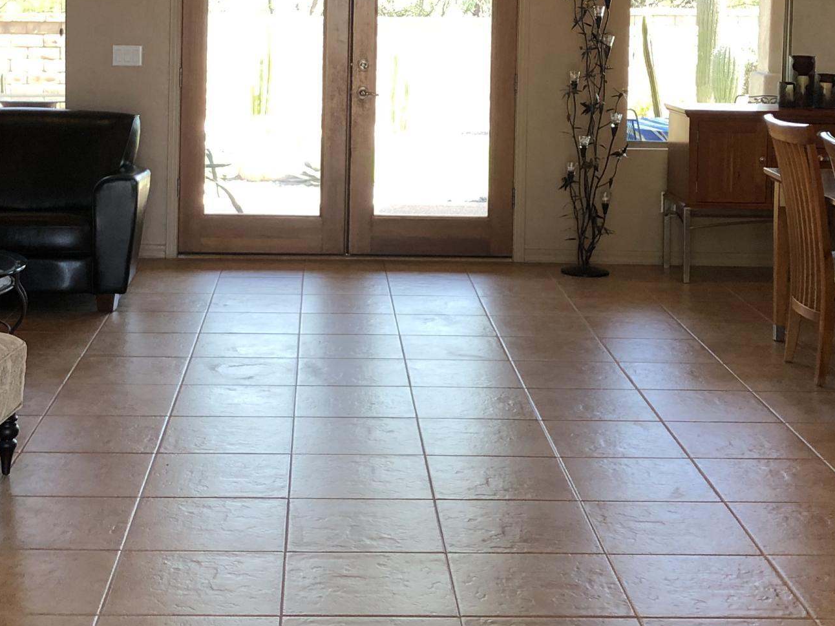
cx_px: 387
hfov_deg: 29.8
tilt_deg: -2.4
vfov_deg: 22.0
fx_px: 1568
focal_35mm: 65
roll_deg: -0.8
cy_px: 57
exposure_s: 1/40
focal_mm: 4
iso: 25
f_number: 1.8
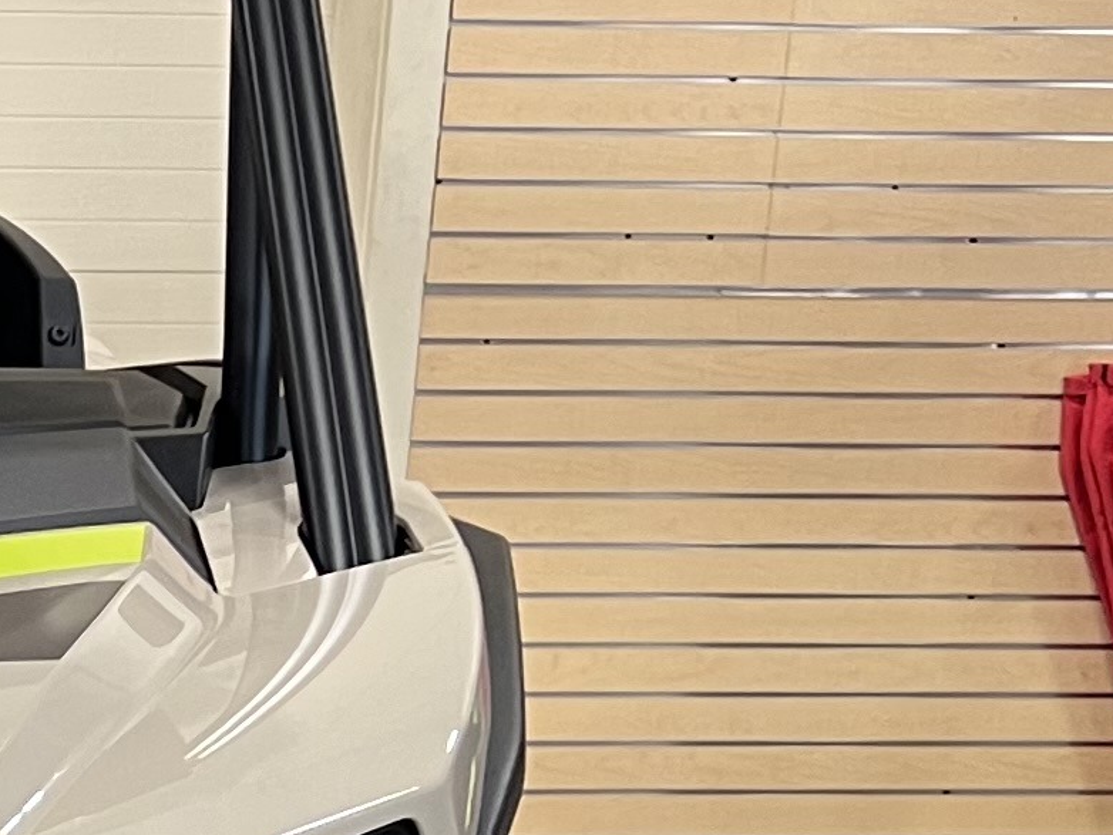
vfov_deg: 10.5
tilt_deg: -16.5
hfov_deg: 13.4
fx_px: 4310
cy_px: 1405
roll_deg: -0.5
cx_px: -807
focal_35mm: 134
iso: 125
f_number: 1.5
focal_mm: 5.7
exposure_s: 1/60
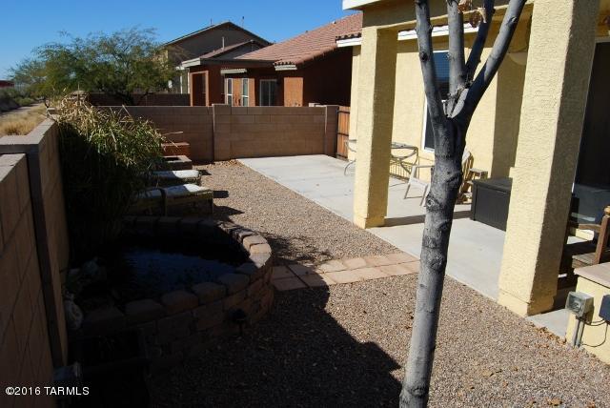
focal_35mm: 27
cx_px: 305
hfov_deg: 67.3
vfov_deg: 48.0
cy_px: 204
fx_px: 458
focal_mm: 18
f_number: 9
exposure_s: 1/320
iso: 100
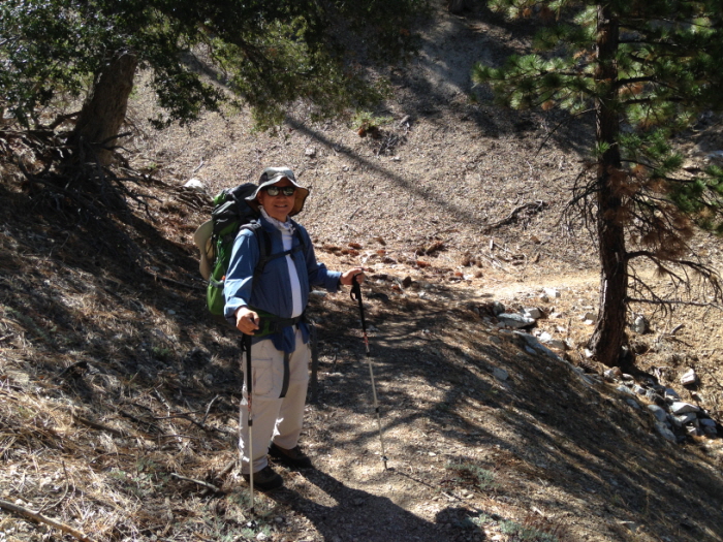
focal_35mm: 33
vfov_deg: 42.9
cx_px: 362
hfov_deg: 55.4
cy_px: 271
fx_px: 689
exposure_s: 1/484
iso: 50
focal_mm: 4.12
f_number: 2.4
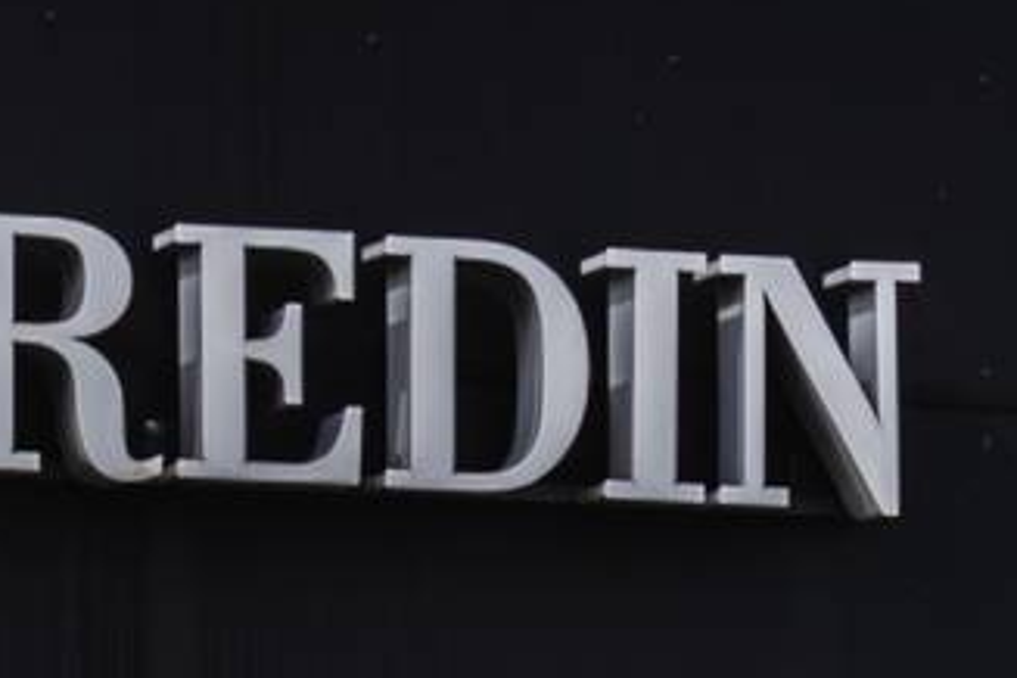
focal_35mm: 352
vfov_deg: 3.9
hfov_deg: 5.8
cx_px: 183
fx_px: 9943
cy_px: 1524
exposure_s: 1/160
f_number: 6.3
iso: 160
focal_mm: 60
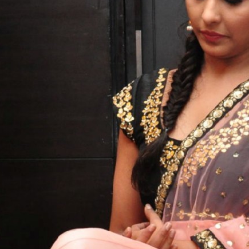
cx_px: 187
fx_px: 1147
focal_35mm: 141
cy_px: 301
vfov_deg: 12.1
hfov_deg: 12.3
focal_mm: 32
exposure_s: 1/125
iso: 1600
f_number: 8
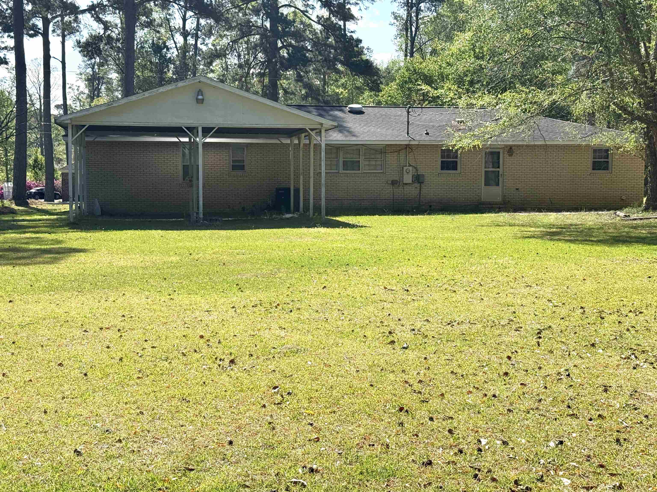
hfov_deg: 39.7
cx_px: 328
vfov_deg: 30.3
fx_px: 911
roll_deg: +0.9
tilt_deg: -4.0
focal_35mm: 48
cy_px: 246
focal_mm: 6.76
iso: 100
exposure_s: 1/4878
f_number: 1.78
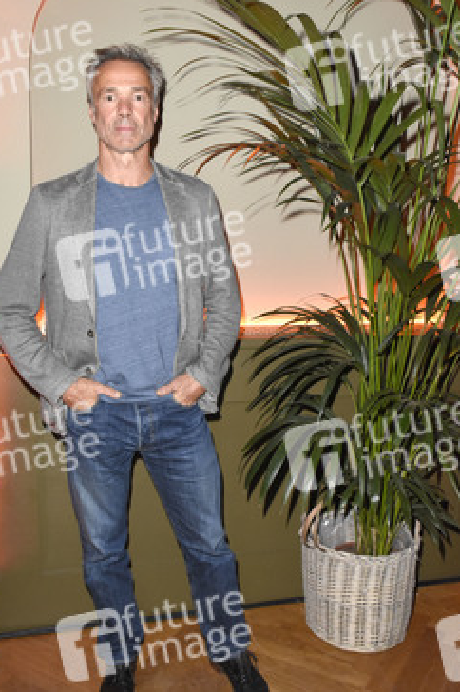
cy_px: 352
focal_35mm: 33
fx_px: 634
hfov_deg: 39.9
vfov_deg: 57.3
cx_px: 209
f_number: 6.3
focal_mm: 20
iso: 1600
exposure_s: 1/60
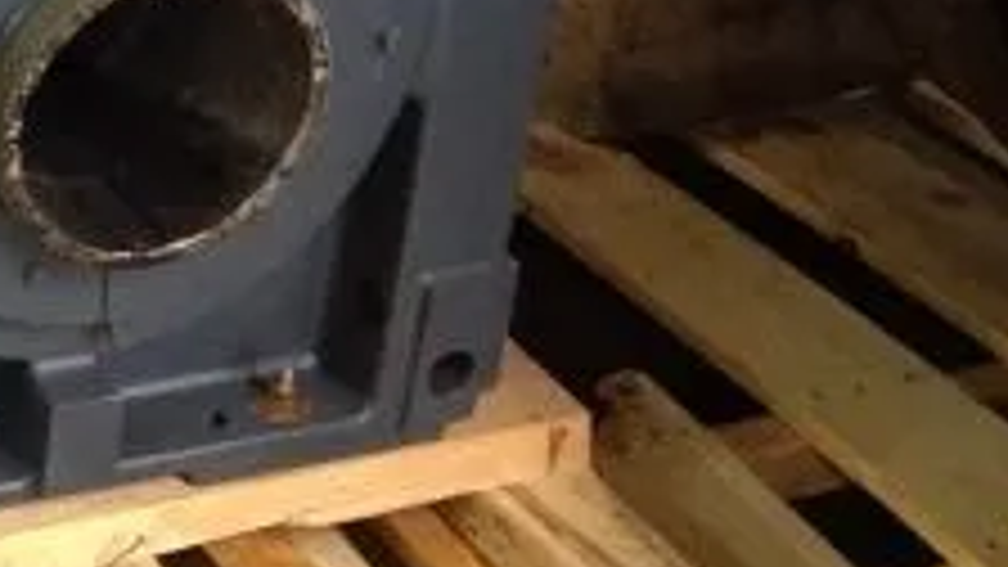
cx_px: -428
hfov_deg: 17.9
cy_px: -27
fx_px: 2913
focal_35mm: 109
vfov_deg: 11.0
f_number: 2.4
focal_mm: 4.28
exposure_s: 1/20
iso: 400
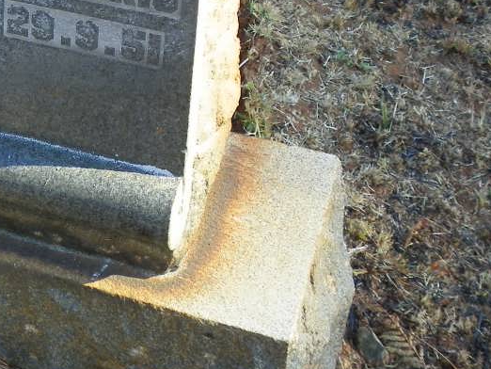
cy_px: -40
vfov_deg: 16.8
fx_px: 1206
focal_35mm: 85
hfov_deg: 22.1
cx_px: -1
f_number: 3.2
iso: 64
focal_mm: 6.6
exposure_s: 1/160
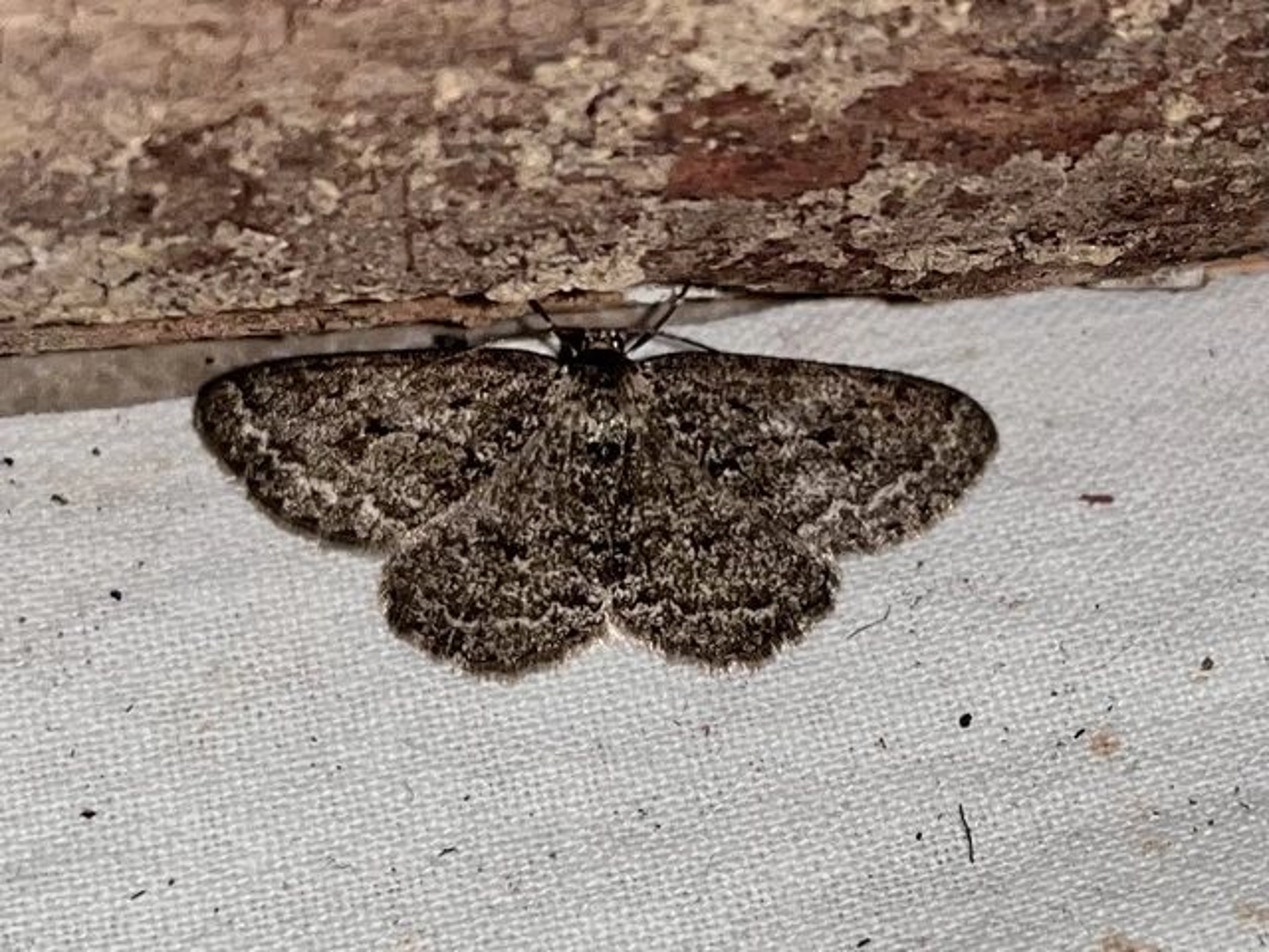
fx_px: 953
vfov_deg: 53.1
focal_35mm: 26
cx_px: 634
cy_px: 476
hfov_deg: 67.3
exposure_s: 1/1441
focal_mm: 5.1
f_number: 1.6
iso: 32
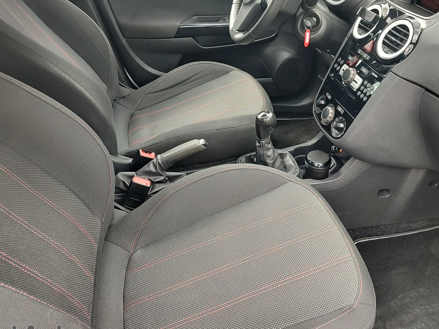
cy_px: 132
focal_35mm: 31
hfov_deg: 58.2
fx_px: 393
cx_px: 244
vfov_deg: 45.2
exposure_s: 1/138
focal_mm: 5.56
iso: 100
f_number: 1.8
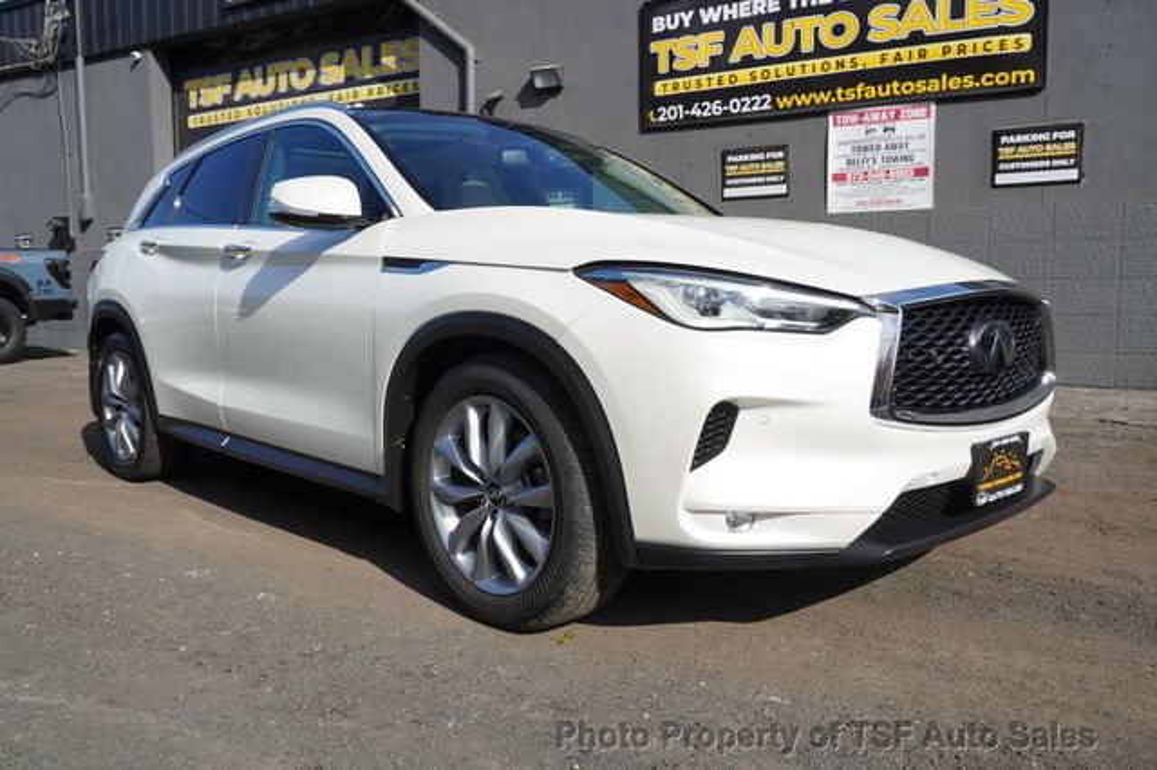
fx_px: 964
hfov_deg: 62.0
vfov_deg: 43.6
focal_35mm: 30
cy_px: 385
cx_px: 578
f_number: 9
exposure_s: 1/250
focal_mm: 20
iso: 100
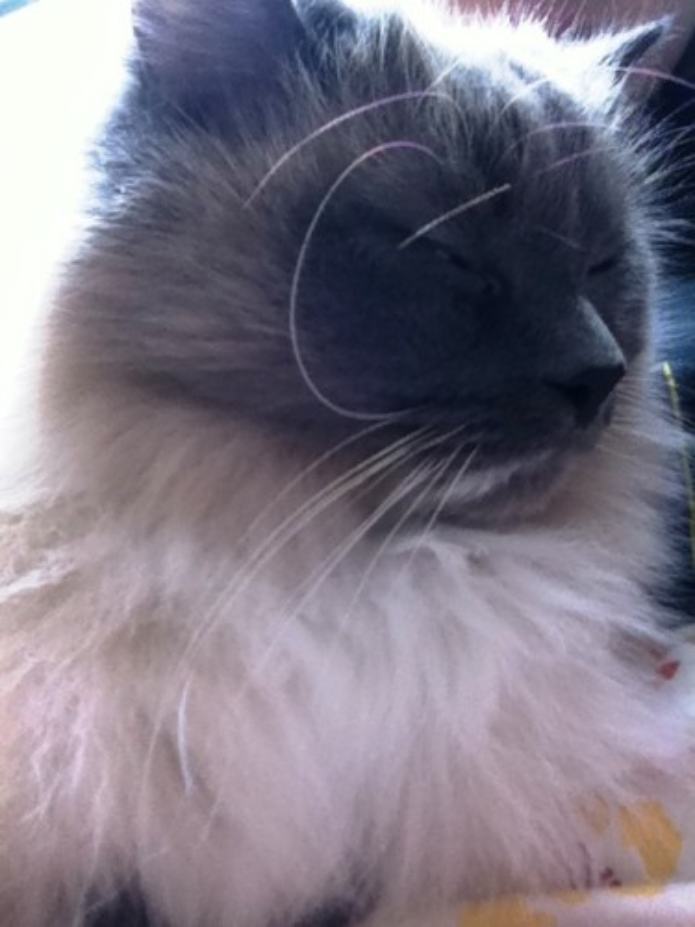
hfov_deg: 40.7
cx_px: 348
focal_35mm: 35
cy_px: 464
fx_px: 937
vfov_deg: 52.6
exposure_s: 1/40
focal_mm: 3.85
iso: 125
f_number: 2.4
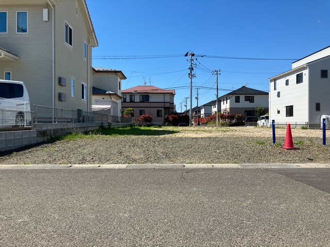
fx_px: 267
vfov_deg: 49.7
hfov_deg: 63.4
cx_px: 165
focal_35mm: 28
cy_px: 124
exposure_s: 1/1946
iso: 32
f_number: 1.8
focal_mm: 3.99
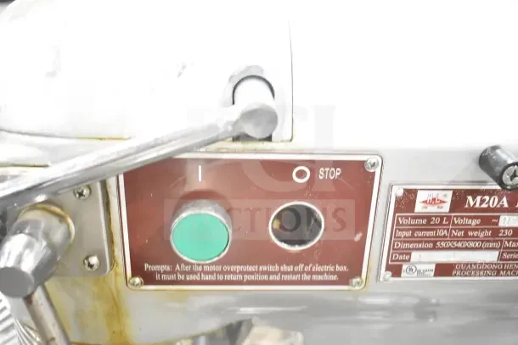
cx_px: 259
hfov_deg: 51.3
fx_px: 540
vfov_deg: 35.5
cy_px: 172
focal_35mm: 38
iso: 2500
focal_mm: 25
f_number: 4
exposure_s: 1/40
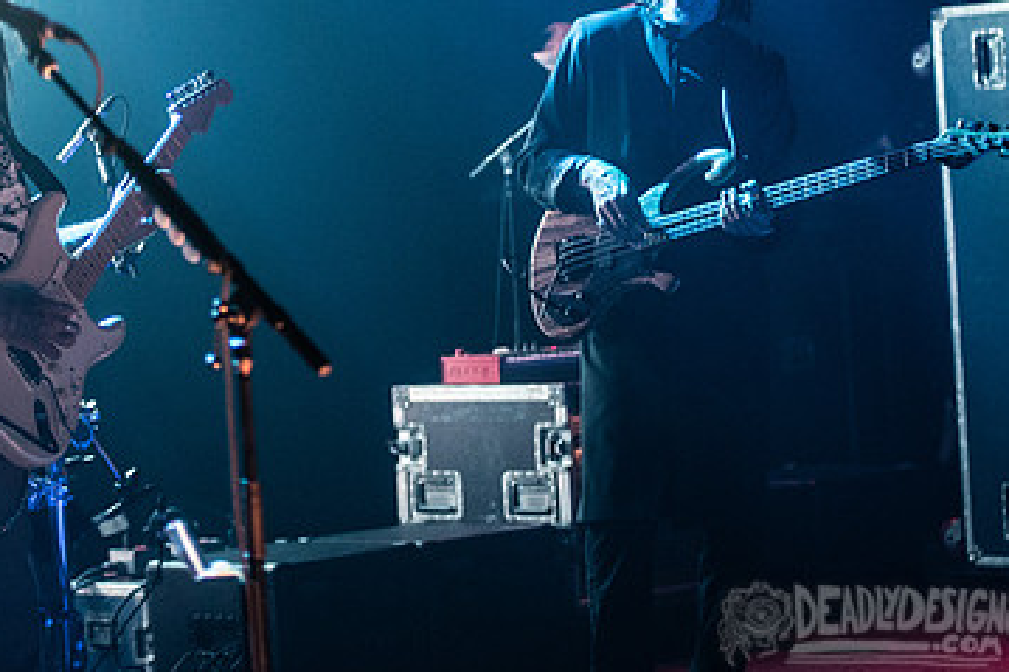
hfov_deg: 14.8
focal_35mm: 138
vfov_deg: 9.9
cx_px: 291
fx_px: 3866
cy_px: 103
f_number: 3.2
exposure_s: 1/100
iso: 4000
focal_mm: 80
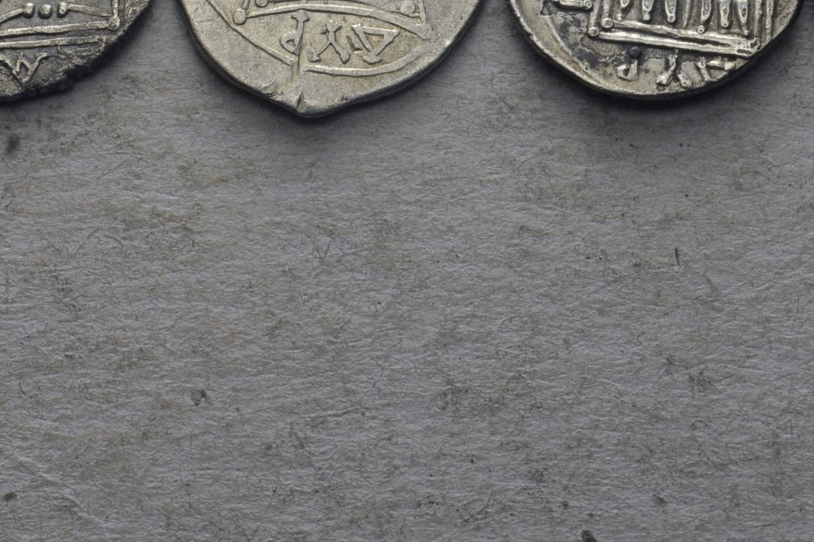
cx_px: 341
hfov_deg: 13.7
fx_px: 3391
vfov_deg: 9.1
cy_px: 69
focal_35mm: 150
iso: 400
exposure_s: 1/250
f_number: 14
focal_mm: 44
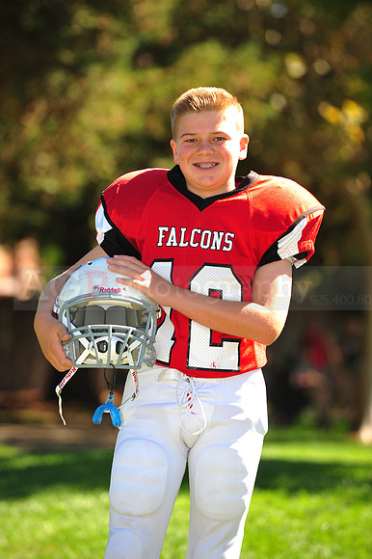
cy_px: 280
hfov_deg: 6.9
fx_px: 3103
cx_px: 186
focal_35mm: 200
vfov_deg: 10.3
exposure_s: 1/250
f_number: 4.5
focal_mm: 200
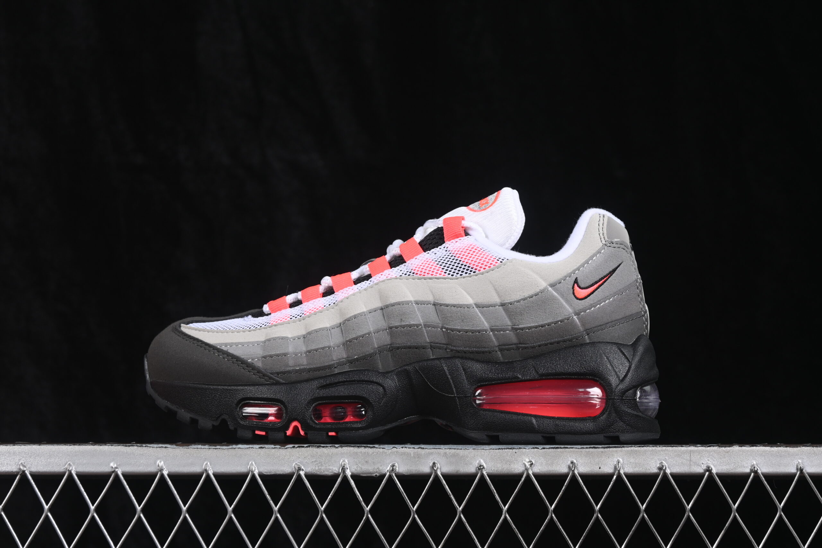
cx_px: 411
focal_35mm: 75
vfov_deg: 18.2
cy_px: 274
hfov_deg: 27.0
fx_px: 1712
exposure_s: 1/60
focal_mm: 50
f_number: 7.1
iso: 160
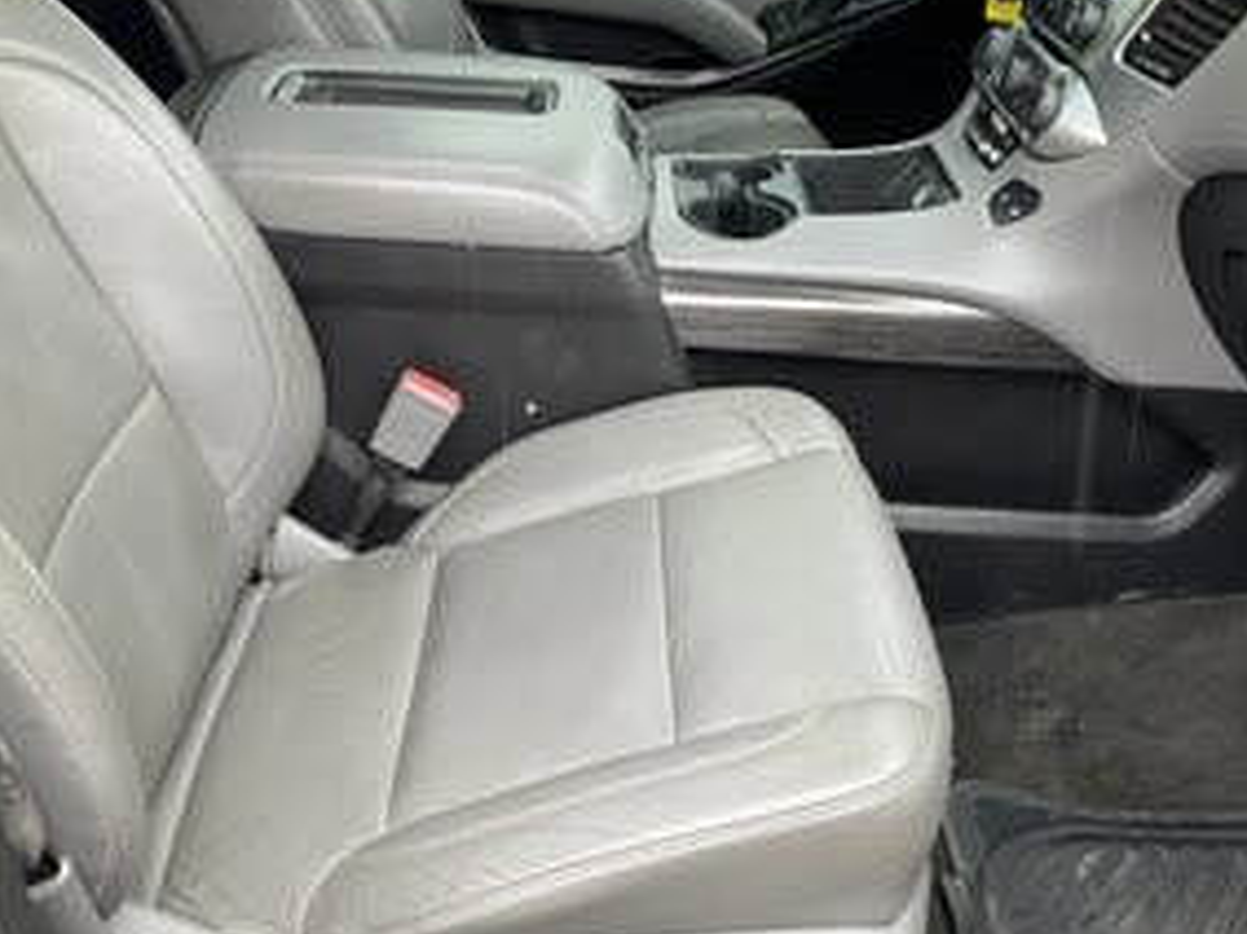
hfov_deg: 45.6
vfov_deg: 35.0
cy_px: 560
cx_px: 731
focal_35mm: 41
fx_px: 1476
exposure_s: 1/122
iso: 64
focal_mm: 3
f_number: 1.8
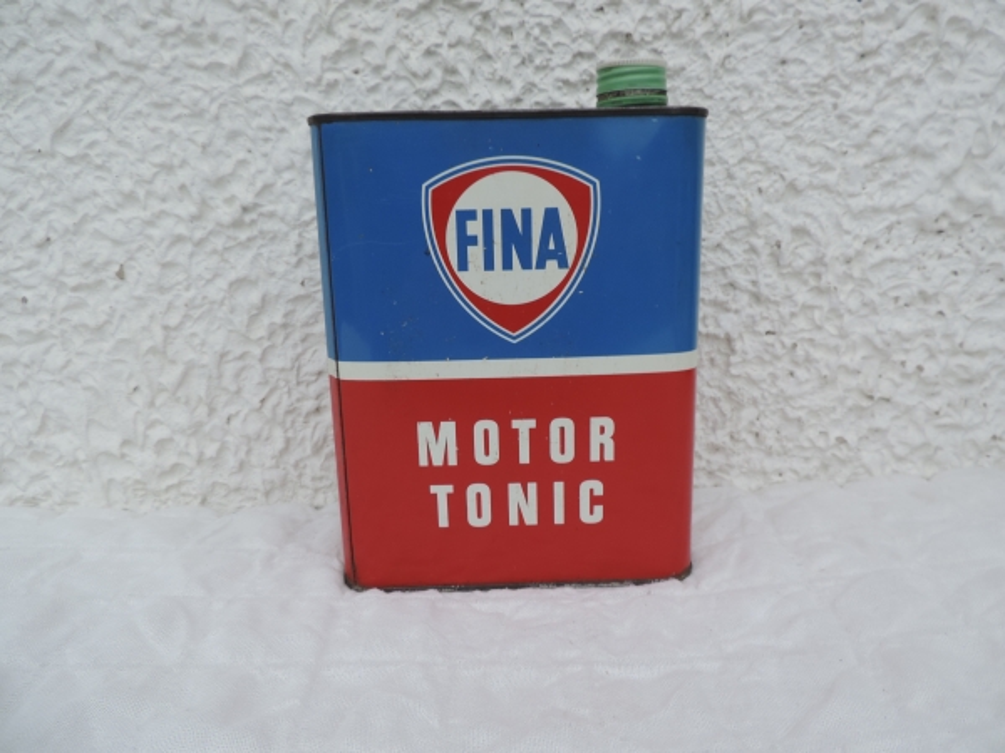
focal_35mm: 24
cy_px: 376
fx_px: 697
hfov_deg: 71.6
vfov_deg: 56.8
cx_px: 502
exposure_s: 1/320
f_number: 3
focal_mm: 4.3
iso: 80
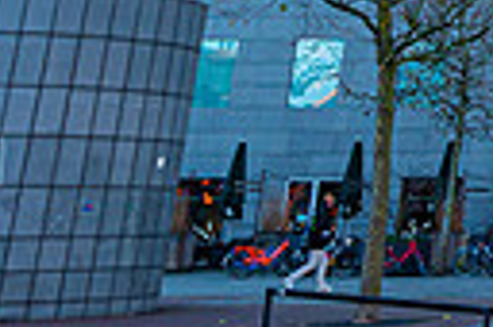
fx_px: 1491
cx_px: 1090
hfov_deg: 14.3
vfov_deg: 11.3
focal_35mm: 109
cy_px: -337
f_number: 4
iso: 250
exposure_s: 1/400
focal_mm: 16
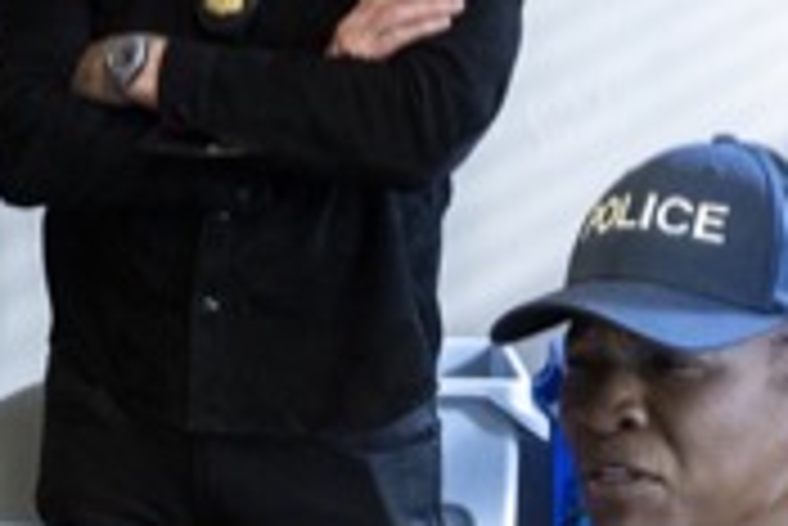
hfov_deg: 14.4
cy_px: 97
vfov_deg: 10.0
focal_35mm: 137
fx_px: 3001
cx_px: -194
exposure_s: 1/100
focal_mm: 32
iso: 4000
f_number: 5.6
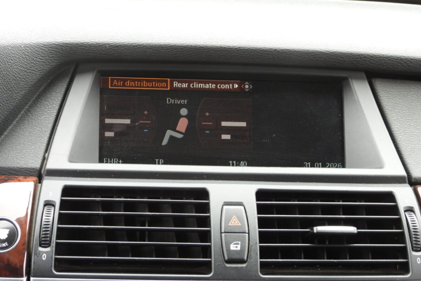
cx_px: 211
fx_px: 1111
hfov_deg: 21.5
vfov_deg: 14.4
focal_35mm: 95
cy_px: 155
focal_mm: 16.3
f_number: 3.5
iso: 400
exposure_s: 1/60
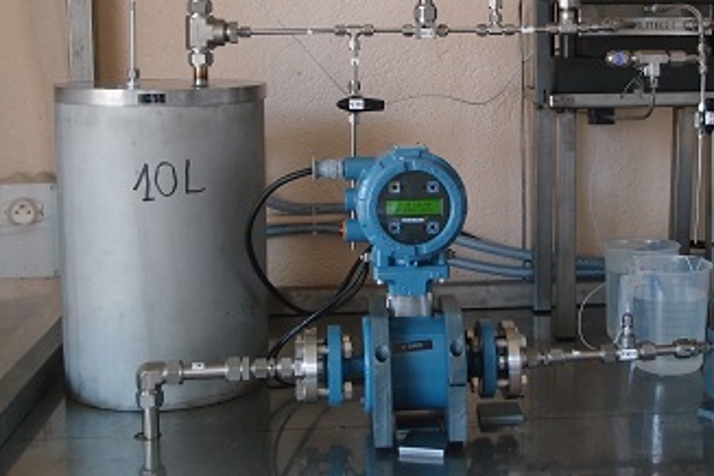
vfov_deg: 24.8
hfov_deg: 36.5
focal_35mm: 54
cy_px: 132
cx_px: 472
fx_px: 1071
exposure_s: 1/80
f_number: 1.8
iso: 160
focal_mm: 7.41
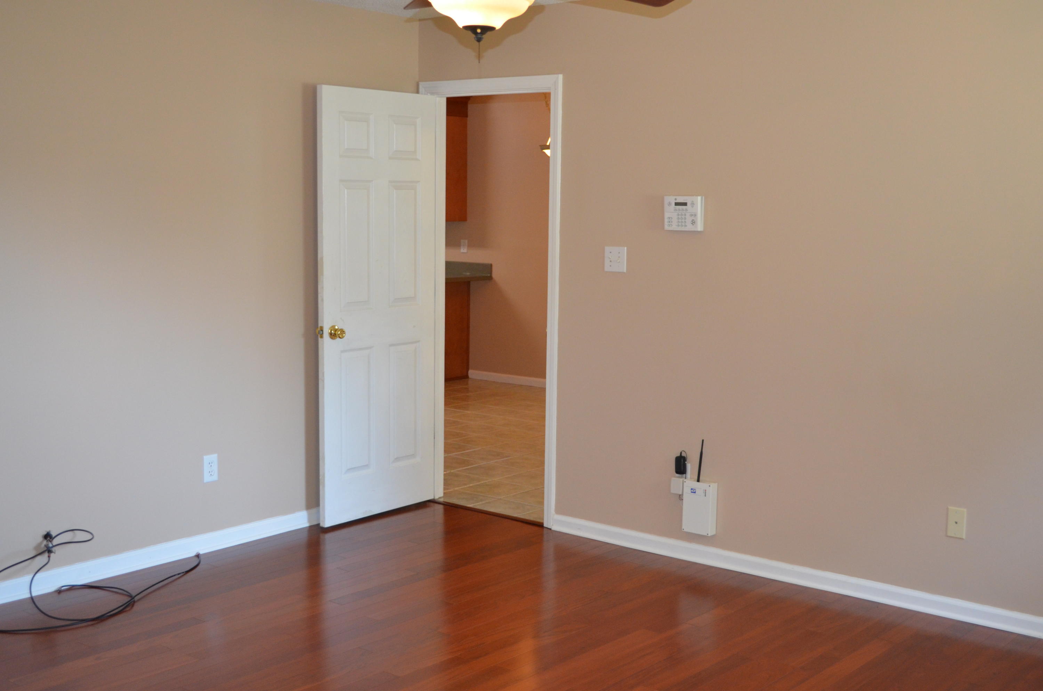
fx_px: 1258
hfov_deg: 45.0
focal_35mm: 44
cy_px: 346
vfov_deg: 30.7
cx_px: 522
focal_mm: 29
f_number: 4.5
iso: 1100
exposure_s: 1/60
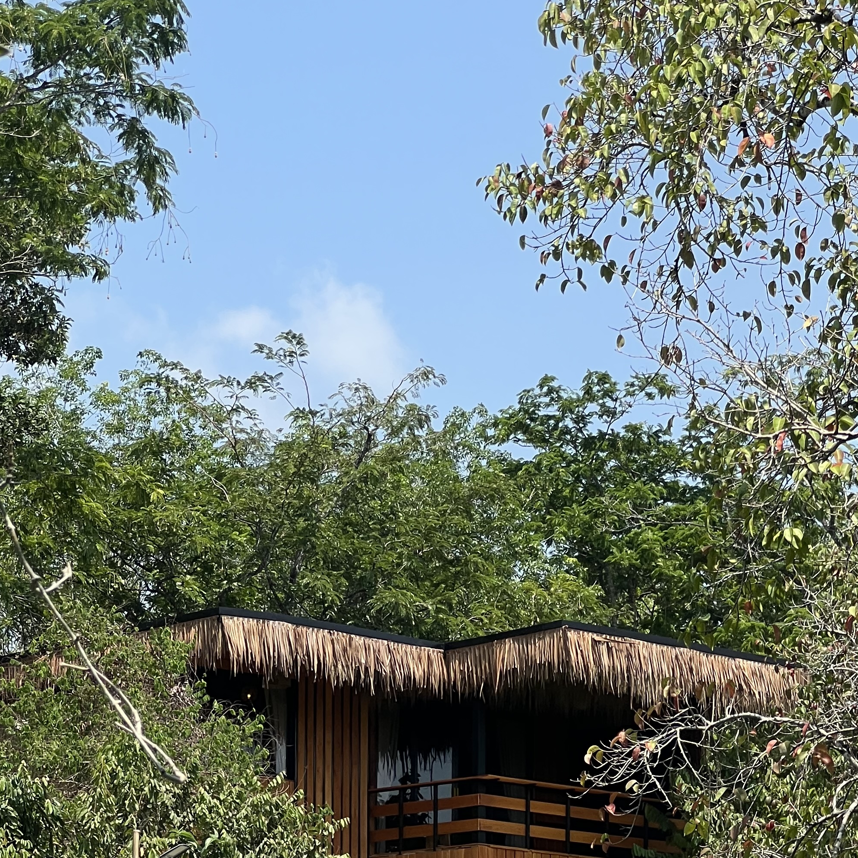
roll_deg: +1.0
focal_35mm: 138
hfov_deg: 12.7
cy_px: 862
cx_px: 442
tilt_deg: +8.6
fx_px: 3870
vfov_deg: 12.5
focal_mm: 9
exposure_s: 1/438
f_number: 2.8
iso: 32
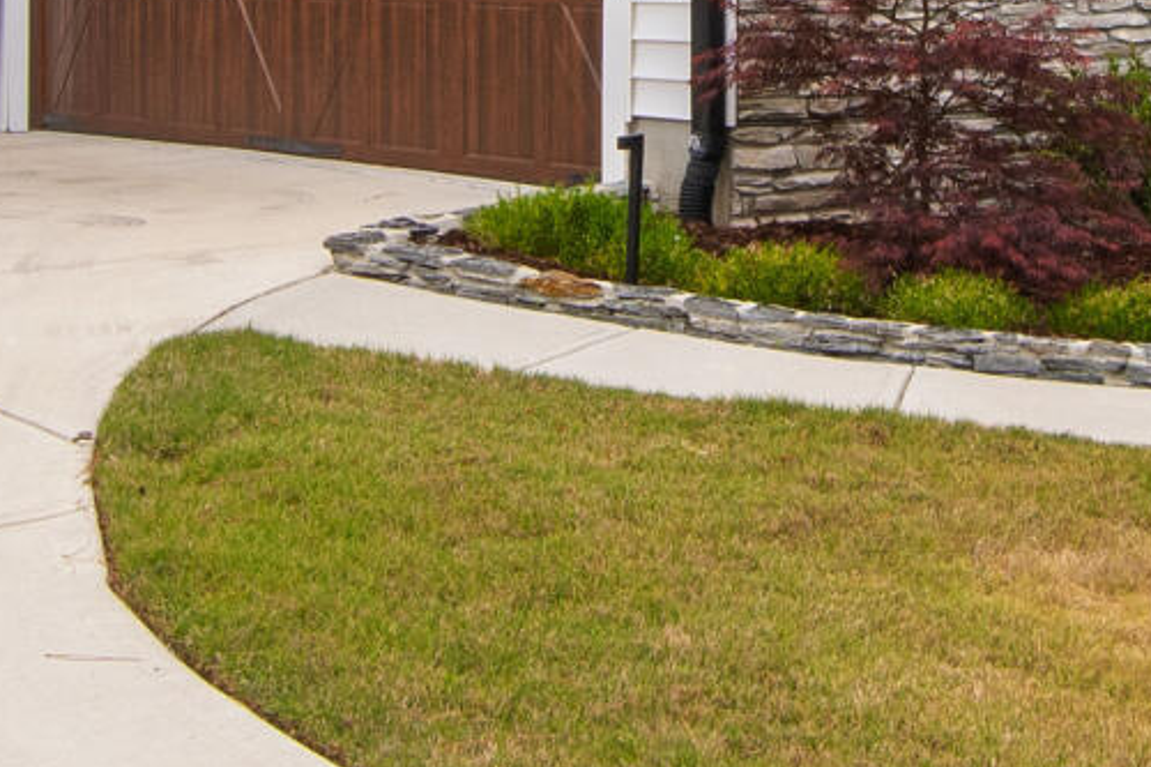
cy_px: -71
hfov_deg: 22.5
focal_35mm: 90
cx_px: 767
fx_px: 2876
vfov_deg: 14.8
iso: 100
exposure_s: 1/100
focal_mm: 10
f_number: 8
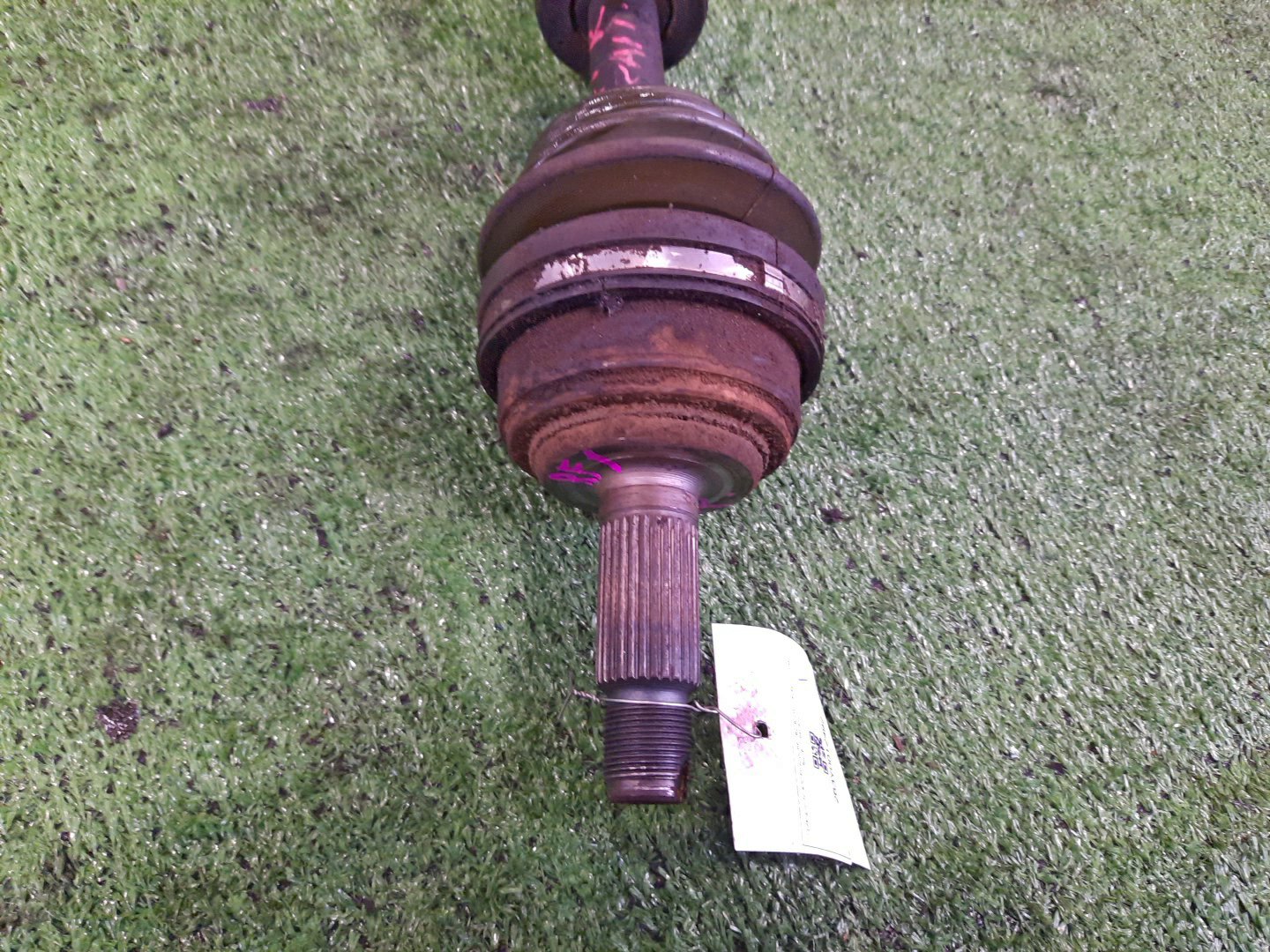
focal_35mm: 25
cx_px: 635
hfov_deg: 69.4
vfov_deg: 54.9
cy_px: 476
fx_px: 917
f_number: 2
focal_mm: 4.6
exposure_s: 1/25
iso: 366
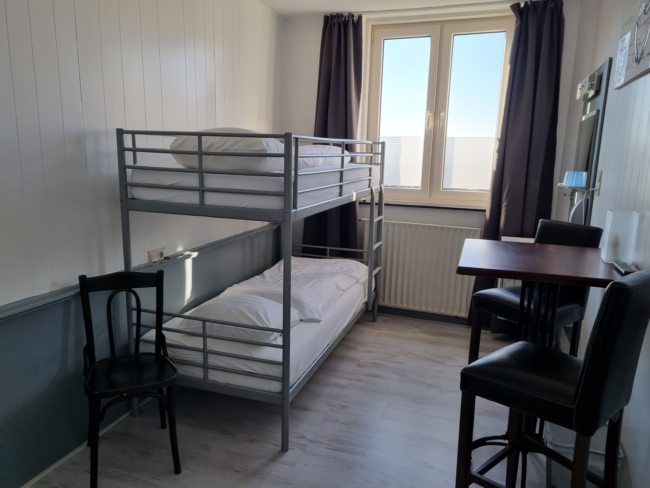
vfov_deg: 53.1
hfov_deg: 67.3
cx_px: 325
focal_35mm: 26
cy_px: 244
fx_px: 488
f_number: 1.8
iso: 50
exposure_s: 1/188
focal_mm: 5.4
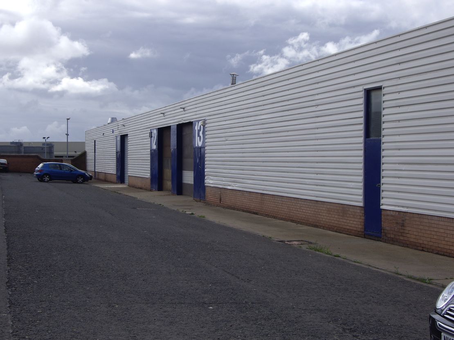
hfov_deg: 29.8
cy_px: 170
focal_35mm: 65
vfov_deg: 22.6
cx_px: 227
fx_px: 853
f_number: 7.6
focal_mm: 13.7
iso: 50
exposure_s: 1/160
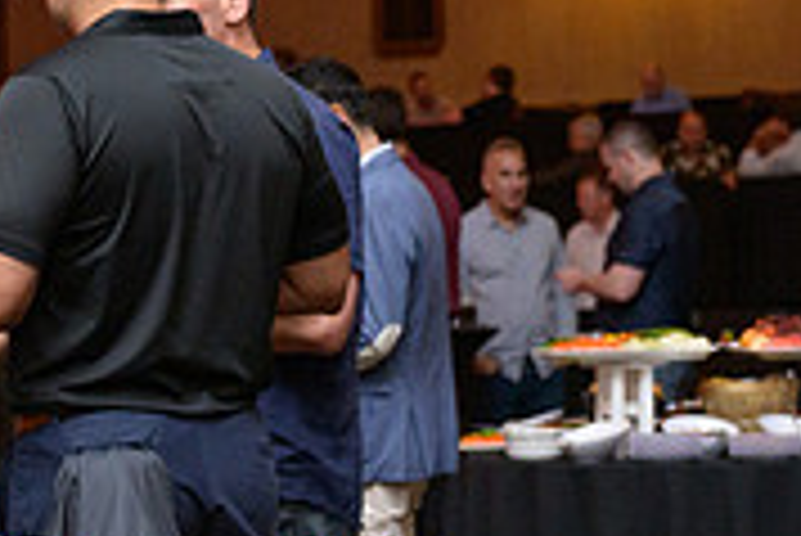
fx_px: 3051
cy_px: 426
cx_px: 349
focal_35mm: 137
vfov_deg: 10.0
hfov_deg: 15.0
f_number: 3.5
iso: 2500
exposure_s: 1/160
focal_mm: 40
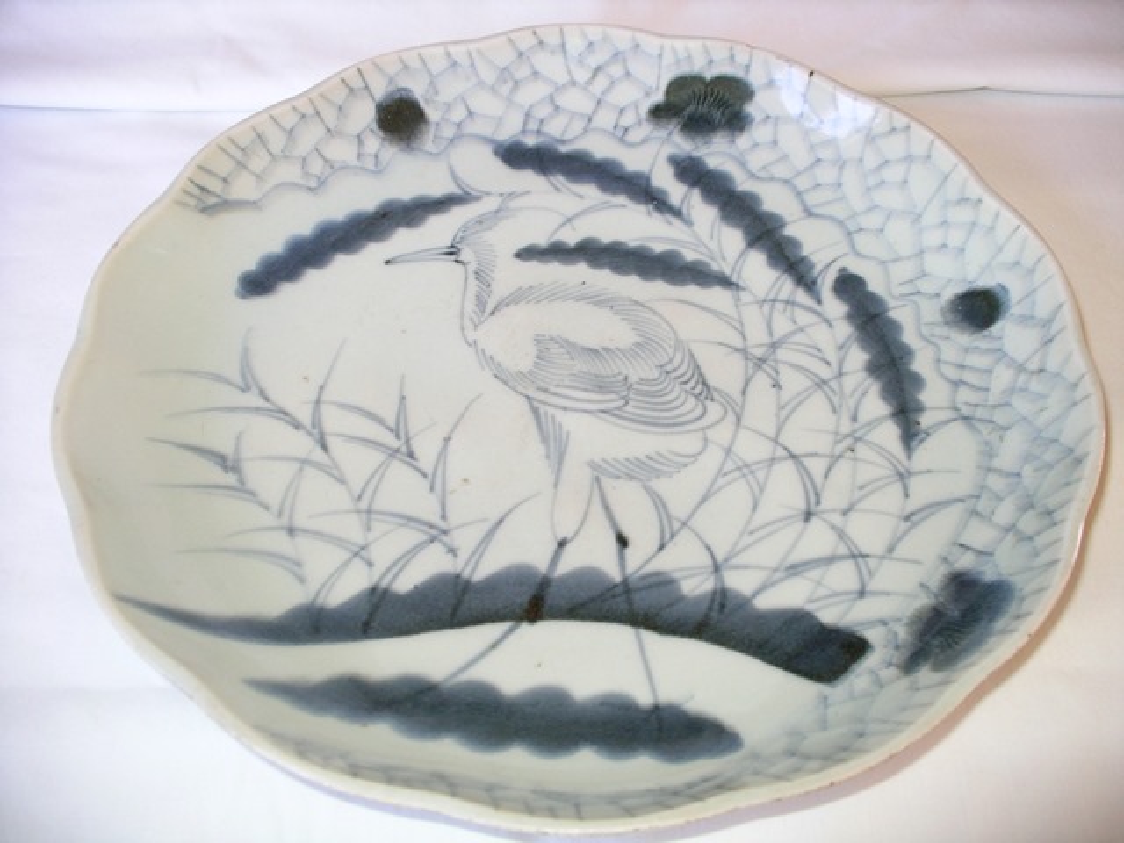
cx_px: 562
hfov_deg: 50.1
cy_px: 422
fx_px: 1201
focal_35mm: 37
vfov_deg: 38.7
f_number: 2.8
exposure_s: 1/40
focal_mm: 7.8
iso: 200
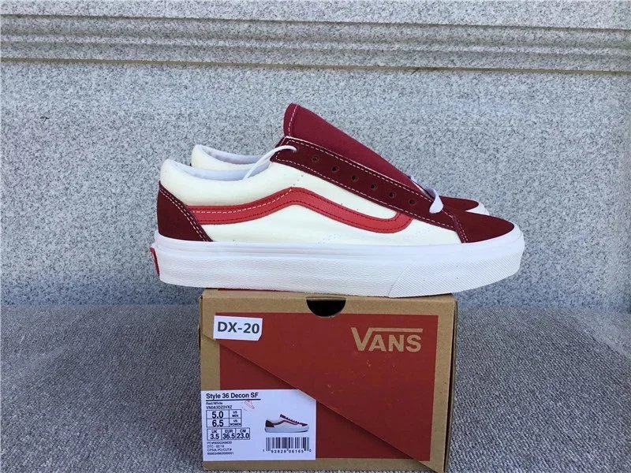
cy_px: 236
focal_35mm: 31
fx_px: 565
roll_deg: -0.9
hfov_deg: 58.4
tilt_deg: -12.2
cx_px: 316
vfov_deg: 45.4
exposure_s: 1/367
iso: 25
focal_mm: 3.3
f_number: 2.4
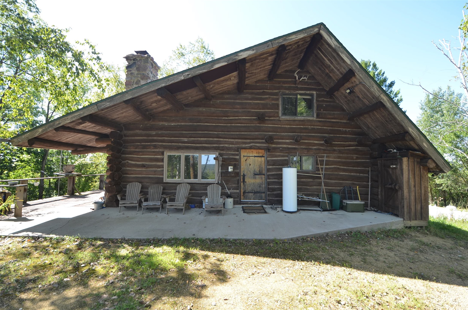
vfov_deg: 77.1
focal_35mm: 15
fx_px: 195
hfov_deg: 100.5
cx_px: 234
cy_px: 155
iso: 200
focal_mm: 10
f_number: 5.6
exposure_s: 1/160
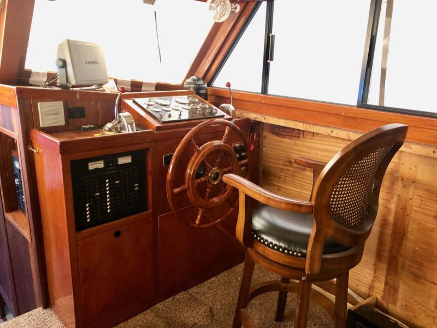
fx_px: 353
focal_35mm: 28
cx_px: 218
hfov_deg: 63.4
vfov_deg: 49.7
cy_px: 164
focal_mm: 3.99
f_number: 1.8
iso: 100
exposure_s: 1/15
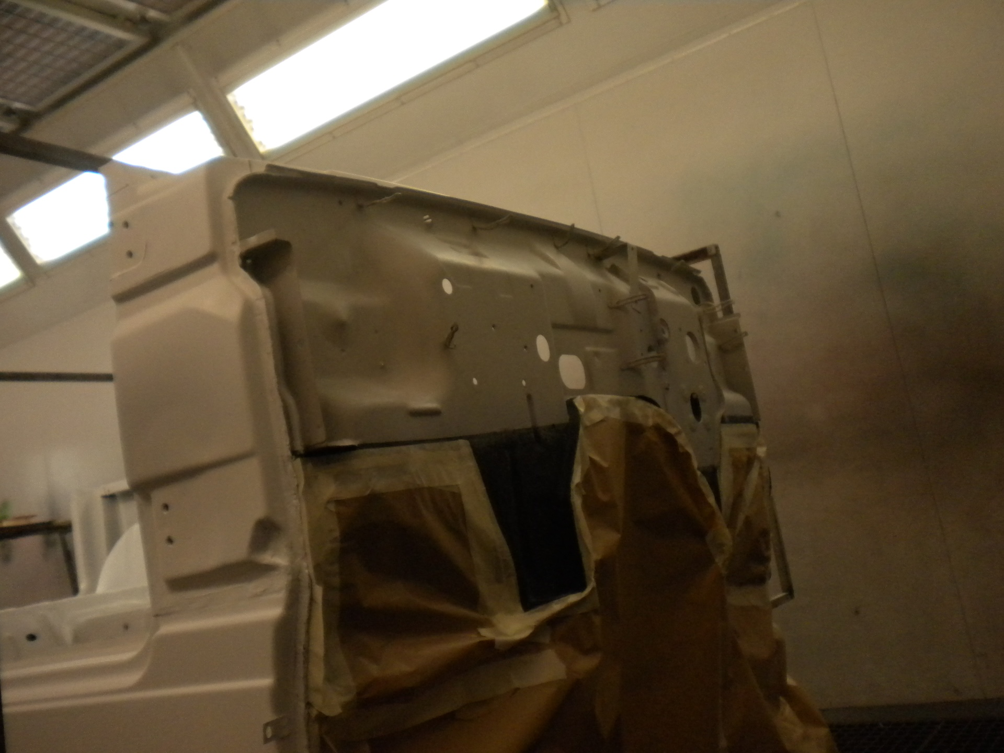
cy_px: 376
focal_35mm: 35
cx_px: 502
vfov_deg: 40.7
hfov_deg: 52.6
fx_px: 1015
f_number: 3.1
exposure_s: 1/498
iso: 400
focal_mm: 6.3
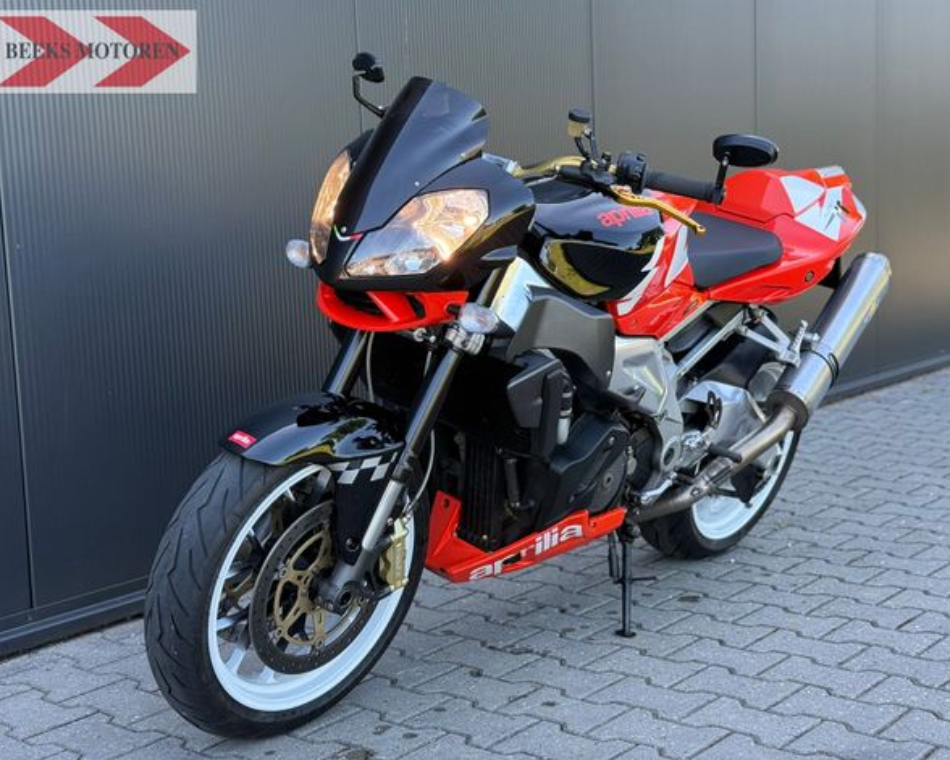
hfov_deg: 36.7
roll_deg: +2.0
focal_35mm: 51
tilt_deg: -6.9
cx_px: 478
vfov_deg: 29.7
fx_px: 1433
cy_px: 374
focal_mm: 6.76
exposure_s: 1/270
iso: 100
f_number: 1.78
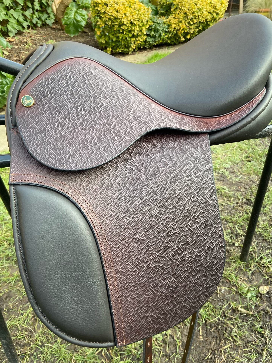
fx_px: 283
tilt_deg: -33.1
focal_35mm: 27
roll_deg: +1.5
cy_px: 184
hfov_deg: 51.4
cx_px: 140
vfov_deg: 65.3
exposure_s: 1/121
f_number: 1.8
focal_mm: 4.25
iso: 100
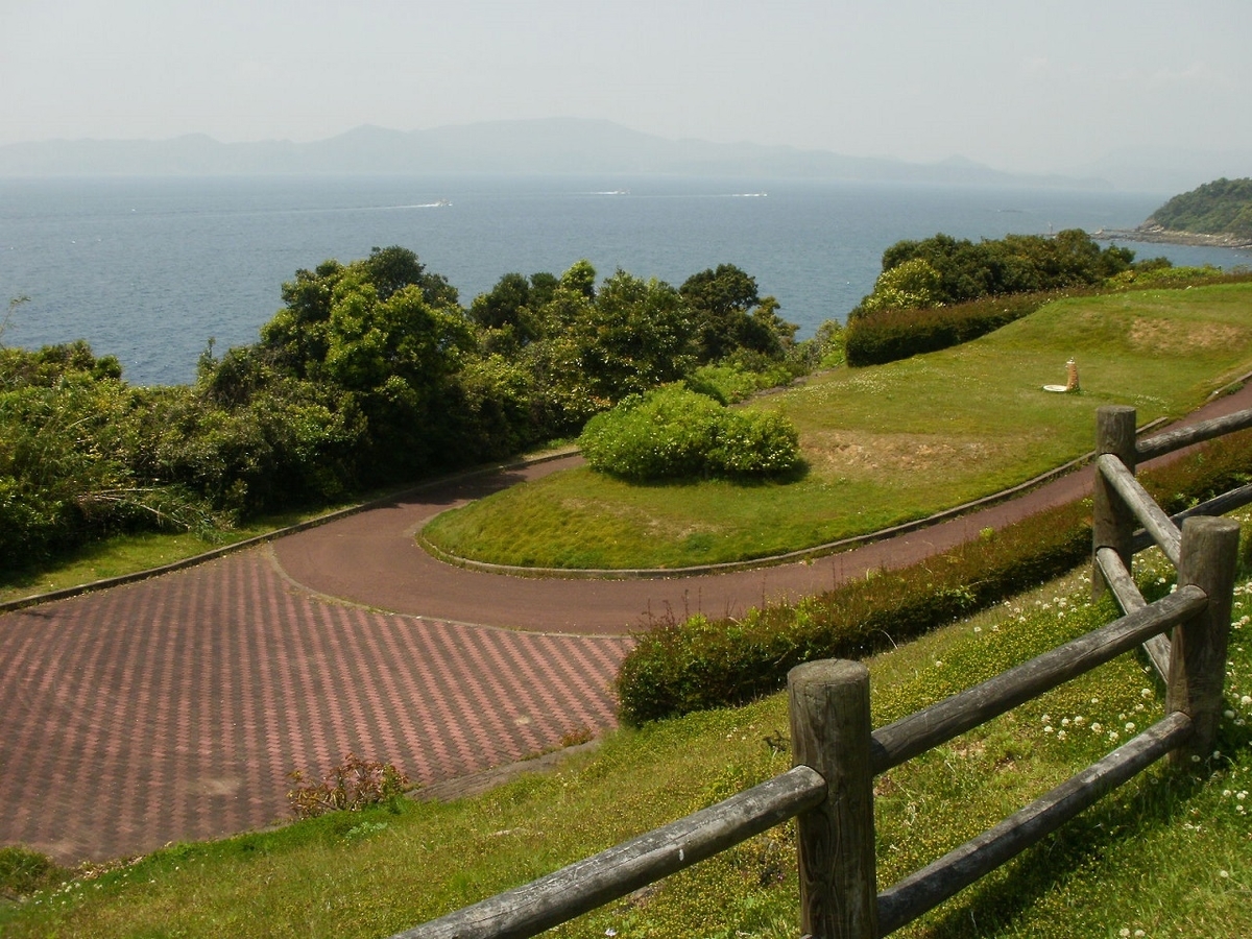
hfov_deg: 51.4
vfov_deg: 39.7
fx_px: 1302
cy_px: 470
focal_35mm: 36
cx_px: 626
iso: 100
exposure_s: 1/500
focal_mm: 6.3
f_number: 5.6
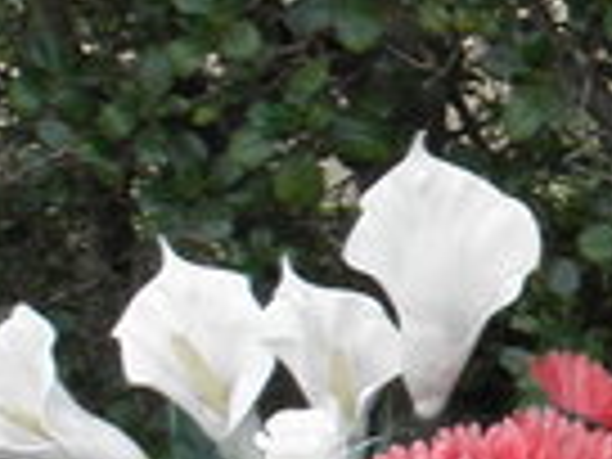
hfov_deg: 10.1
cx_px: 1755
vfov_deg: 9.7
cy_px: 374
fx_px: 2705
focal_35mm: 153
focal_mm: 4.6
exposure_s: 1/60
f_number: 5
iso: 64
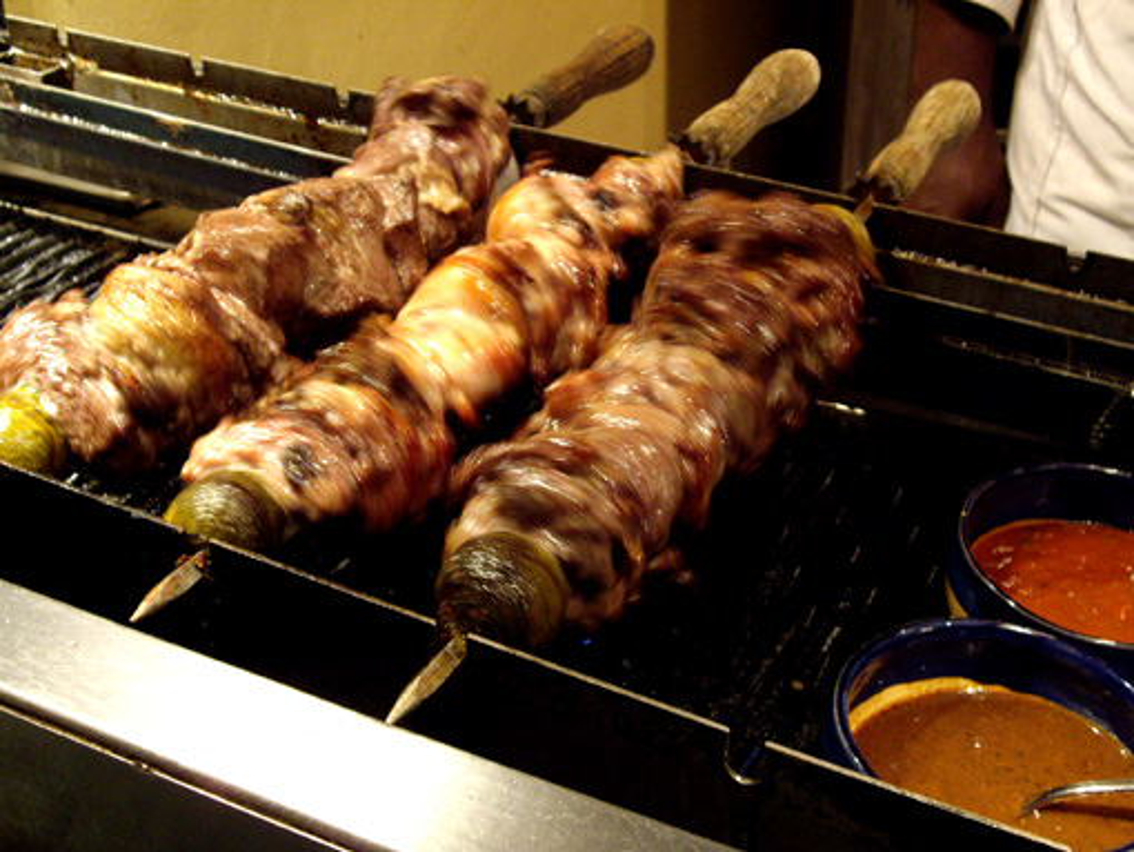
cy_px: 426
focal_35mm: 55
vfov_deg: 26.6
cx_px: 567
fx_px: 1803
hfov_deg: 34.9
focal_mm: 11.5
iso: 400
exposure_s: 1/10
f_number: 3.4
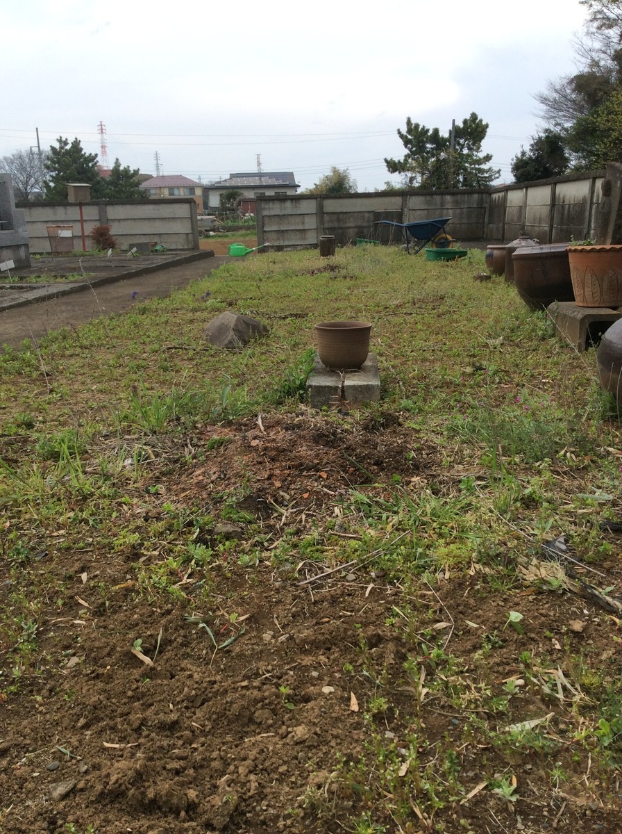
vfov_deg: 56.9
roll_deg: +2.0
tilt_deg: -15.4
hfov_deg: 44.0
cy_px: 417
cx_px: 311
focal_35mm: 32
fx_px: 769
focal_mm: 3.3
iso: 32
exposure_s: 1/643
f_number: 2.4
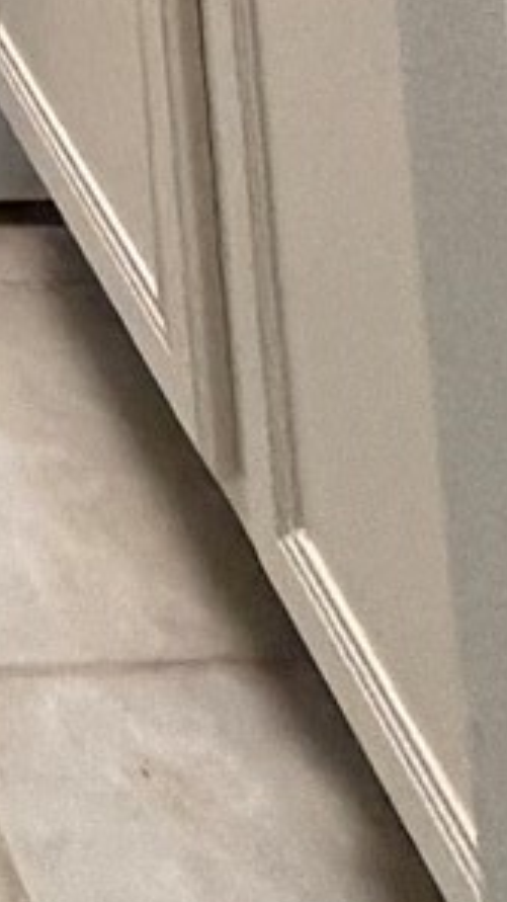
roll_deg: +1.1
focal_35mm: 105
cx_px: -962
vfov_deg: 10.9
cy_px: -1919
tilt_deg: +9.4
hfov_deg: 9.4
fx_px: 2510
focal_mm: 2.22
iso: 320
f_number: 2.2
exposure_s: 1/96
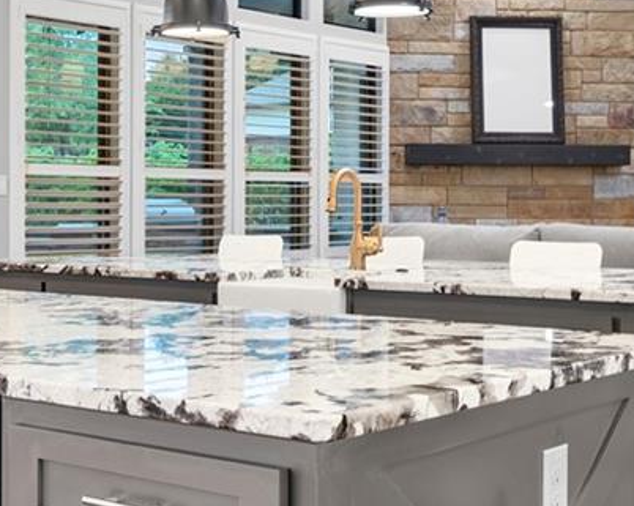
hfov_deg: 28.2
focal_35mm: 67
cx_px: 230
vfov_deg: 22.8
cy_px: 223
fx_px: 1256
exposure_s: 2.5
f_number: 8
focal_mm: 14
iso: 250
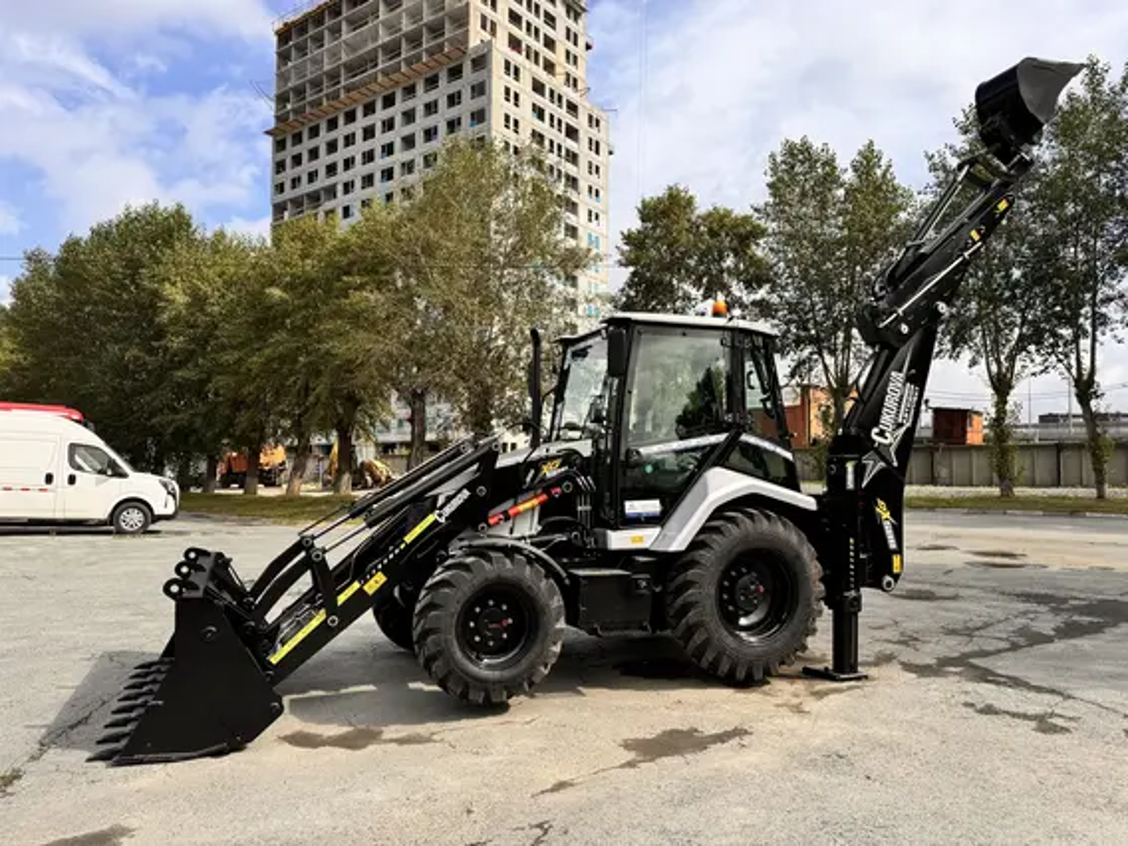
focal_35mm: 24
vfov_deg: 56.8
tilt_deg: +3.8
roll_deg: +0.2
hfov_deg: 71.6
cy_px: 423
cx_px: 564
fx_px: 782
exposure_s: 1/2710
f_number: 1.78
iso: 80
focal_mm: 6.76
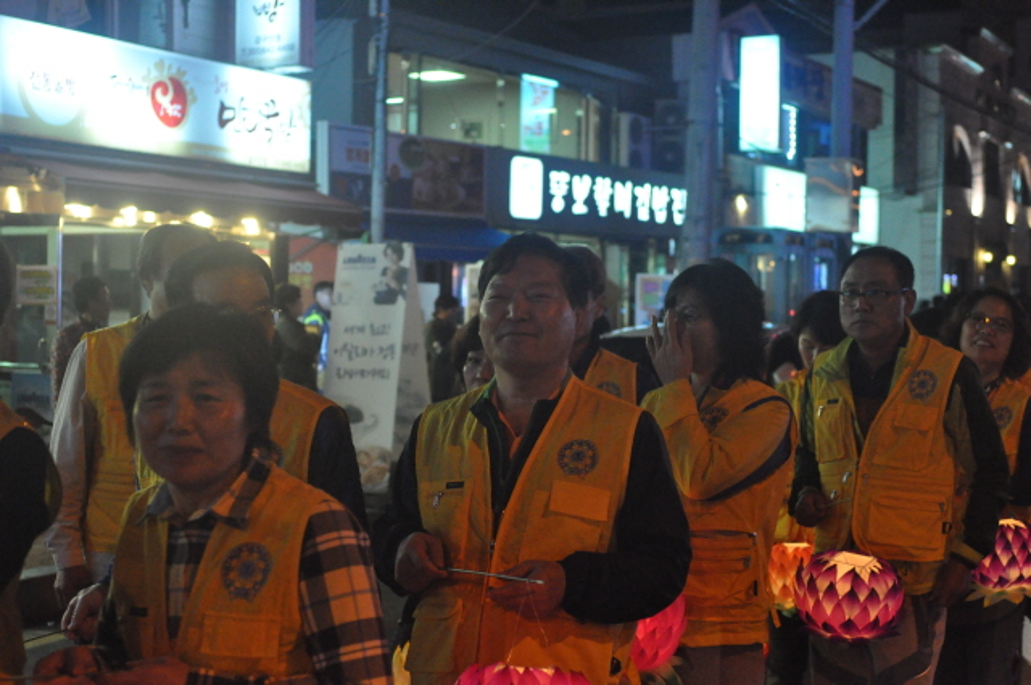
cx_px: 516
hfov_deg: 37.9
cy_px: 342
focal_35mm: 52
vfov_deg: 25.7
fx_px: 1502
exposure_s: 1/250
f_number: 3.2
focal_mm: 35
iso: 3200
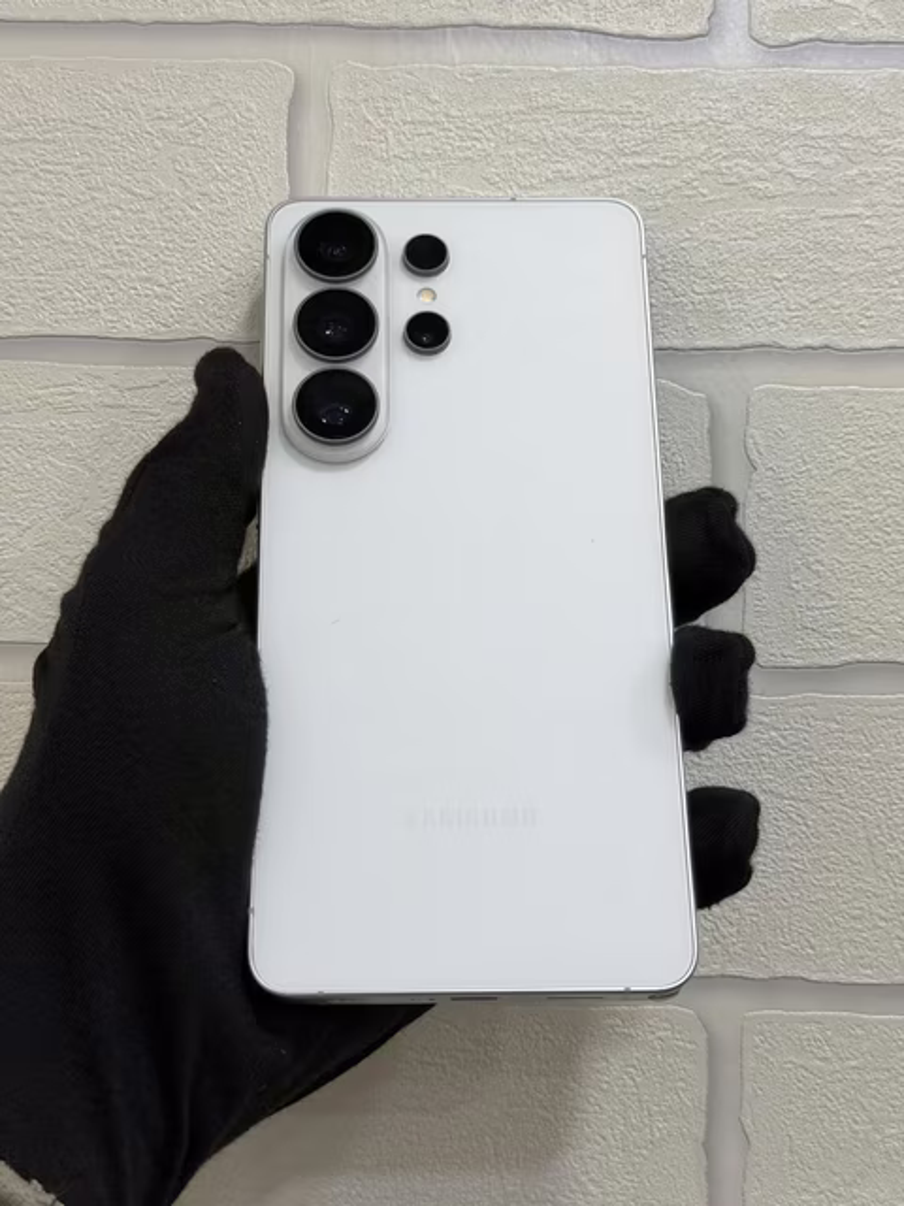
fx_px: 1671
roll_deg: -0.9
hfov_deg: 30.3
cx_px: 452
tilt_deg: +2.5
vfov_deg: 39.7
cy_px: 603
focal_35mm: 48
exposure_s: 1/100
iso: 50
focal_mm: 6.76
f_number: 1.78
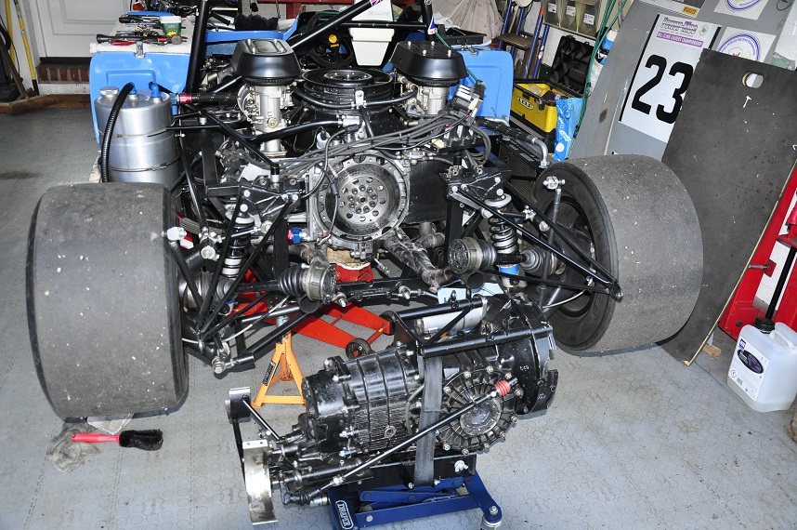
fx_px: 697
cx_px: 398
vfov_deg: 41.6
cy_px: 265
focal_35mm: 32
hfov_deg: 59.5
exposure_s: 1/200
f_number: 3.8
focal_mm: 21
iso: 800
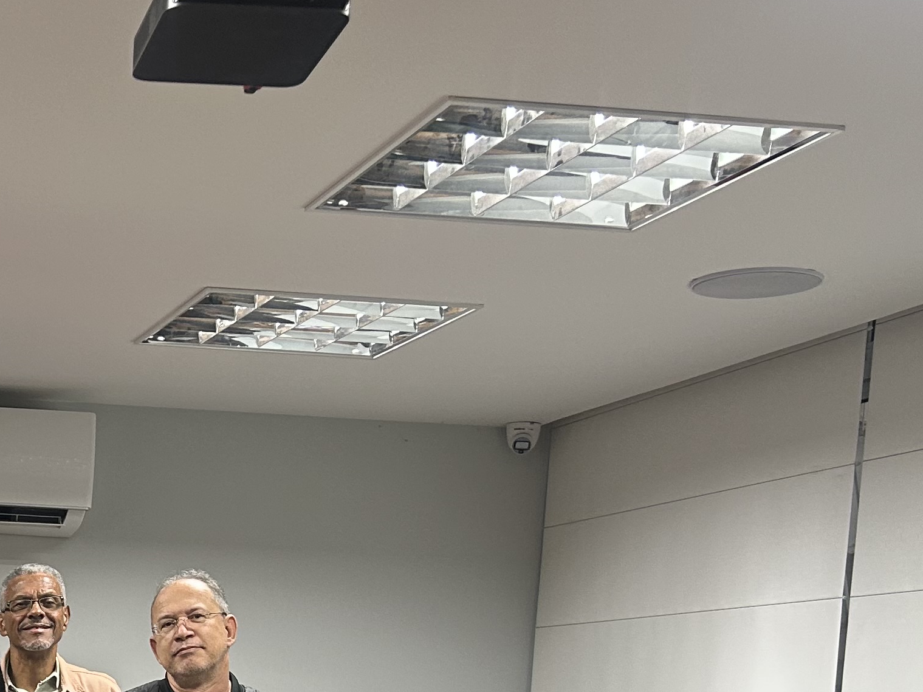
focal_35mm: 69
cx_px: -222
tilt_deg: -4.0
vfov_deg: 19.9
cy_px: 847
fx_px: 1840
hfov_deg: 25.0
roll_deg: -2.3
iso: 100
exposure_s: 1/60
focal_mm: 5.7
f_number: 1.5
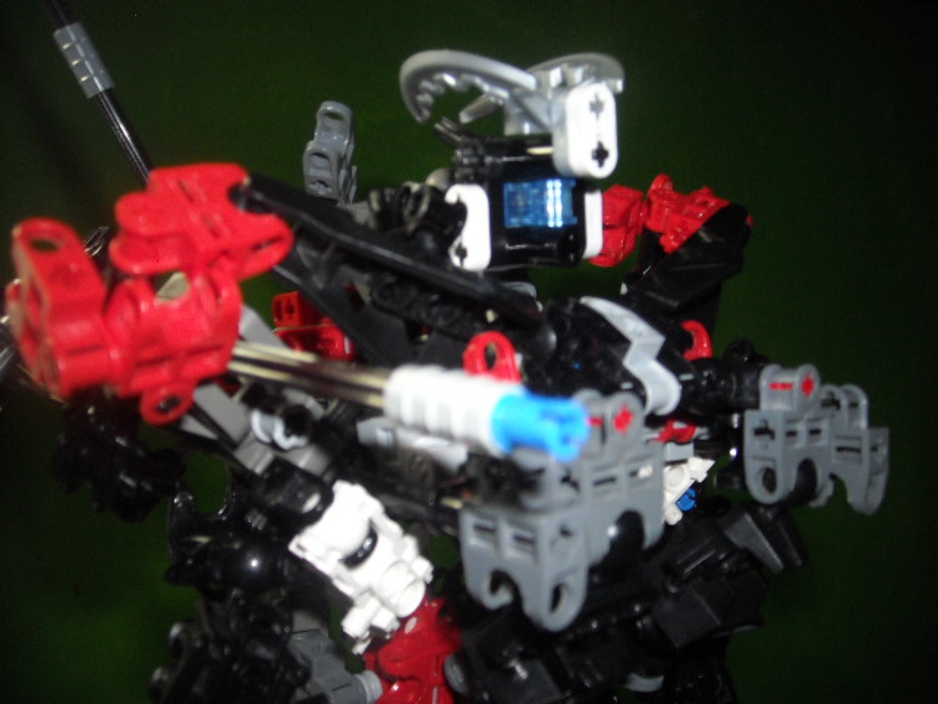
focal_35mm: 35
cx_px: 469
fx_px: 948
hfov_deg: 52.6
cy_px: 352
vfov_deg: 40.7
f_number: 5.6
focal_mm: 5.7
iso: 200
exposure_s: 1/60
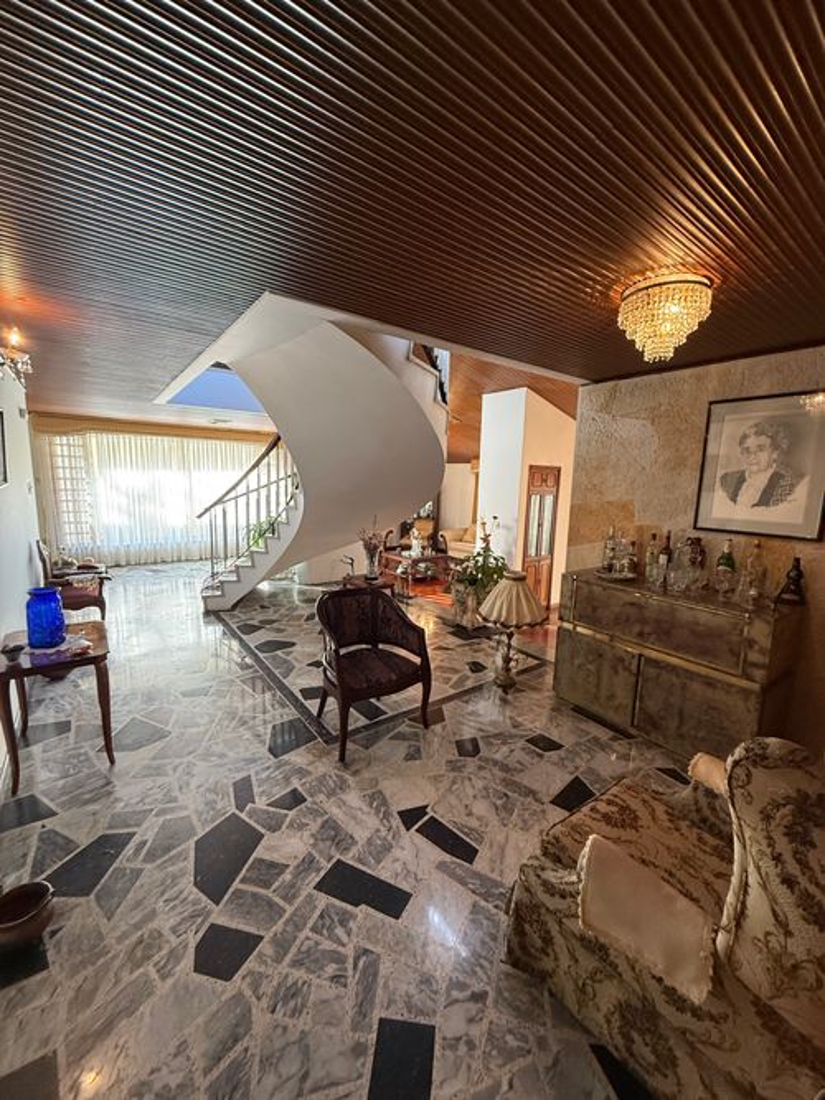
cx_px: 412
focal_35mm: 14
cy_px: 550
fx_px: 445
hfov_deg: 85.7
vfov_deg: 102.1
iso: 400
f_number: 2.2
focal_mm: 2.22
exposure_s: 1/60
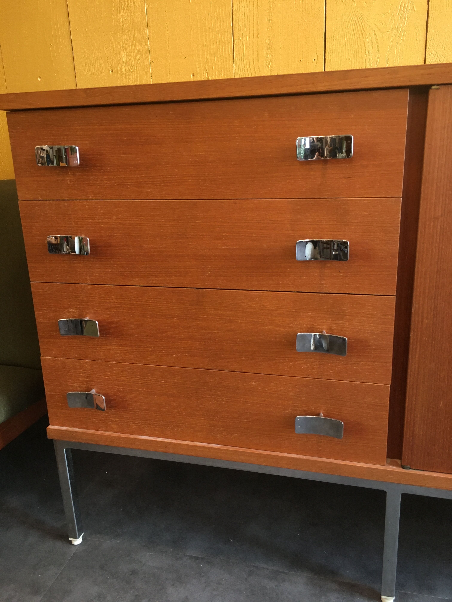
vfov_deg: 61.7
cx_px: 226
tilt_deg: -15.8
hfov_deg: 48.2
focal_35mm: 29
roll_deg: +1.4
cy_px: 301
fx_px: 505
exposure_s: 1/33
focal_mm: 4.15
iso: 125
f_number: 2.2
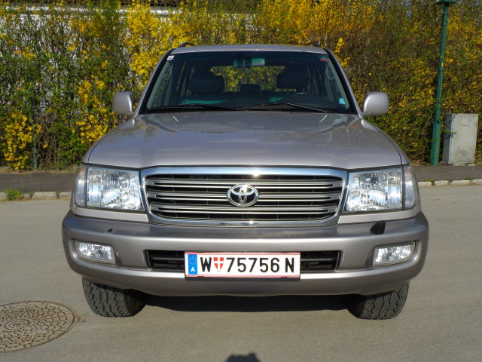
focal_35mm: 33
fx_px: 459
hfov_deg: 55.4
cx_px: 241
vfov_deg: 42.9
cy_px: 181
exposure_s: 1/250
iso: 100
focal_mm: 6
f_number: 9.8
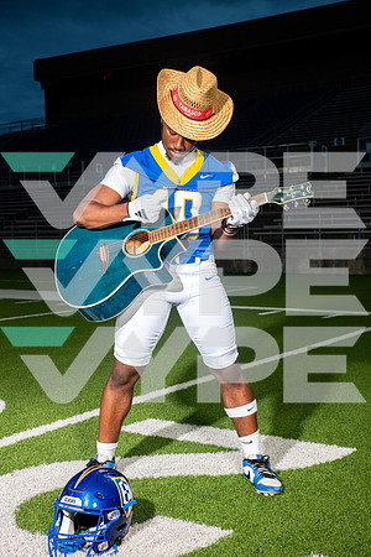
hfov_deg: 28.1
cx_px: 186
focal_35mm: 48
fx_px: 742
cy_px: 278
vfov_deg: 41.1
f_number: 7.1
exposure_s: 1/320
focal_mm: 48
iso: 800
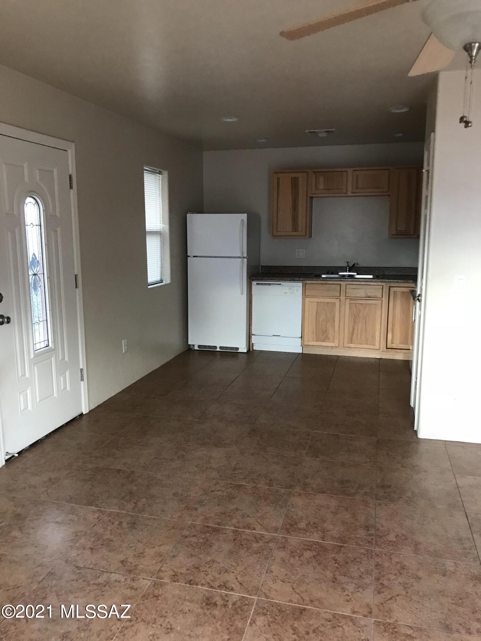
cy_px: 320
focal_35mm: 28
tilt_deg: -8.8
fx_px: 519
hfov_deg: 49.7
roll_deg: -0.5
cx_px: 240
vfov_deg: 63.4
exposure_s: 1/15
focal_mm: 3.99
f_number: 1.8
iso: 100
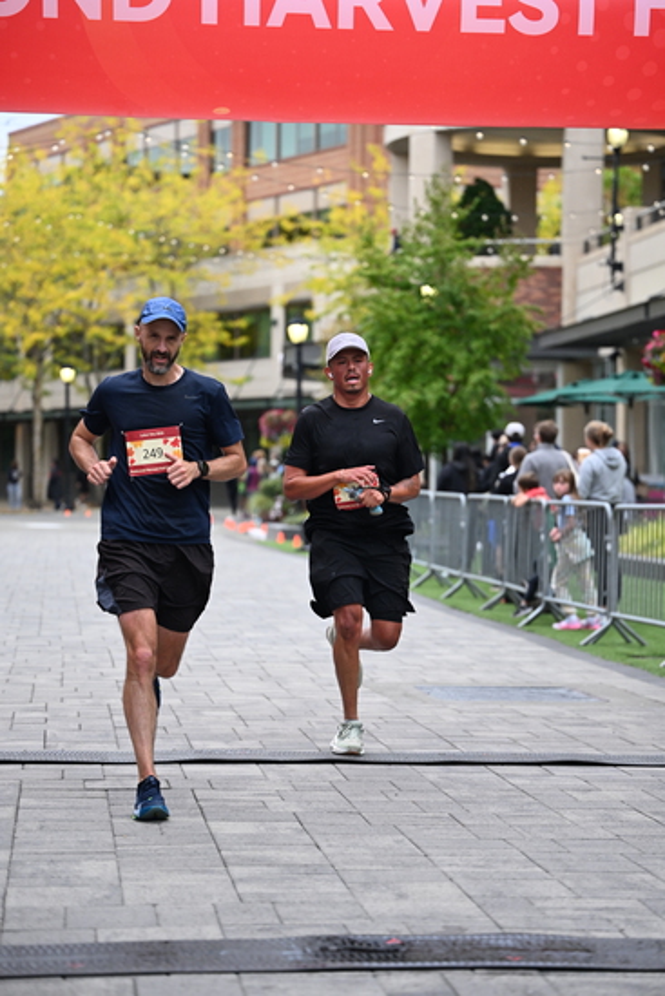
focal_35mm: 90
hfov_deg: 15.2
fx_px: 2492
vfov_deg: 22.6
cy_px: 498
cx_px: 332
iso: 1250
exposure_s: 1/2500
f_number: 2.8
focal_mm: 90
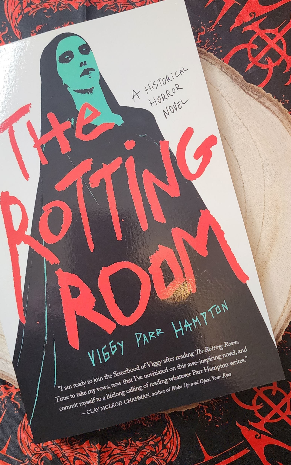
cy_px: 227
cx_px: 127
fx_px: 317
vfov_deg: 72.5
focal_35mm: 25
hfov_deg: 49.2
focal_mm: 6.4
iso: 640
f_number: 1.8
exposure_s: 1/101
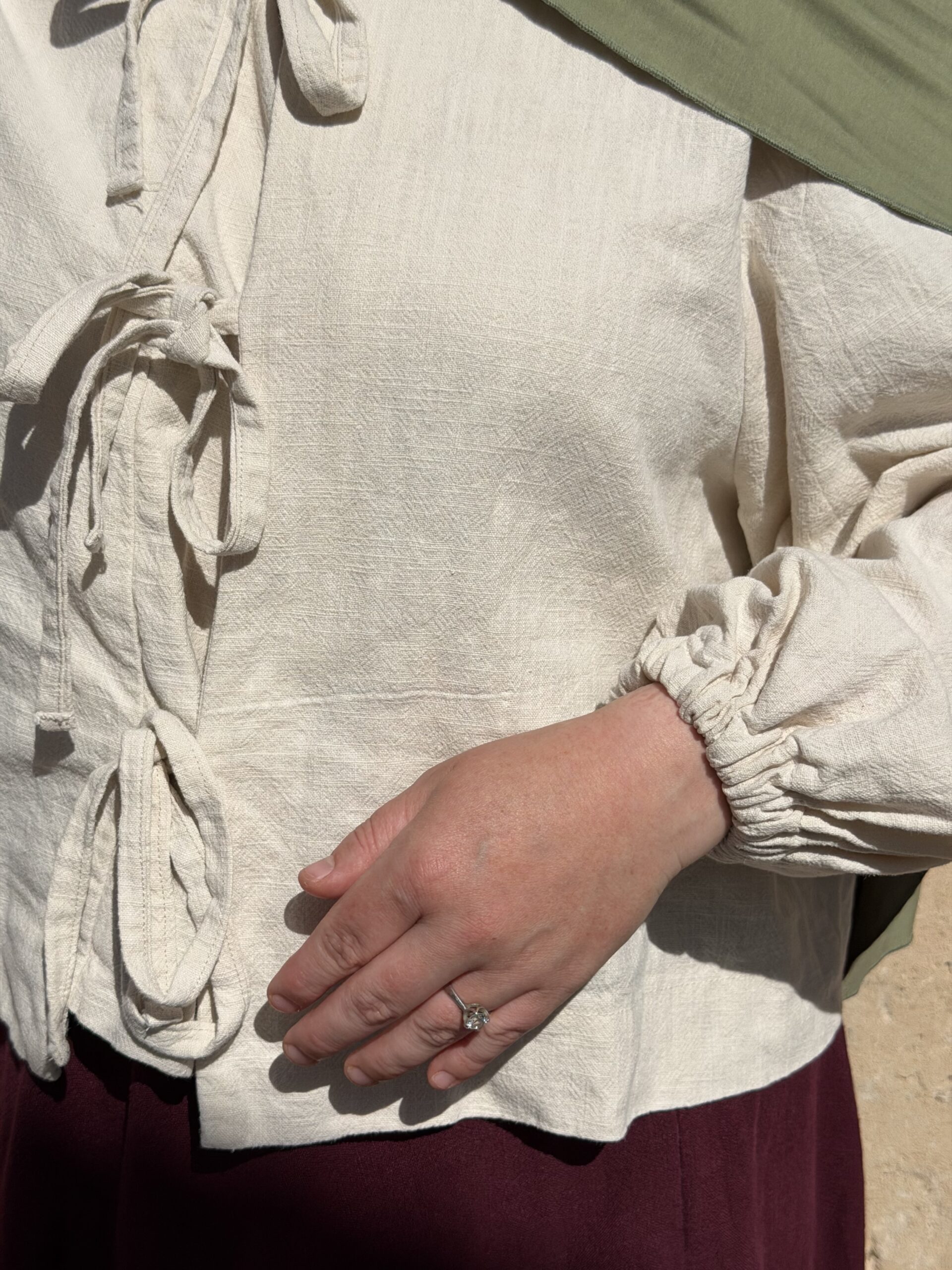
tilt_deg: -17.6
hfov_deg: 30.3
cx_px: 476
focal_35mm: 48
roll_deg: -2.2
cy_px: 635
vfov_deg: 39.7
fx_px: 1760
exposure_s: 1/20408
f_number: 1.78
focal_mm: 6.76
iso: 80
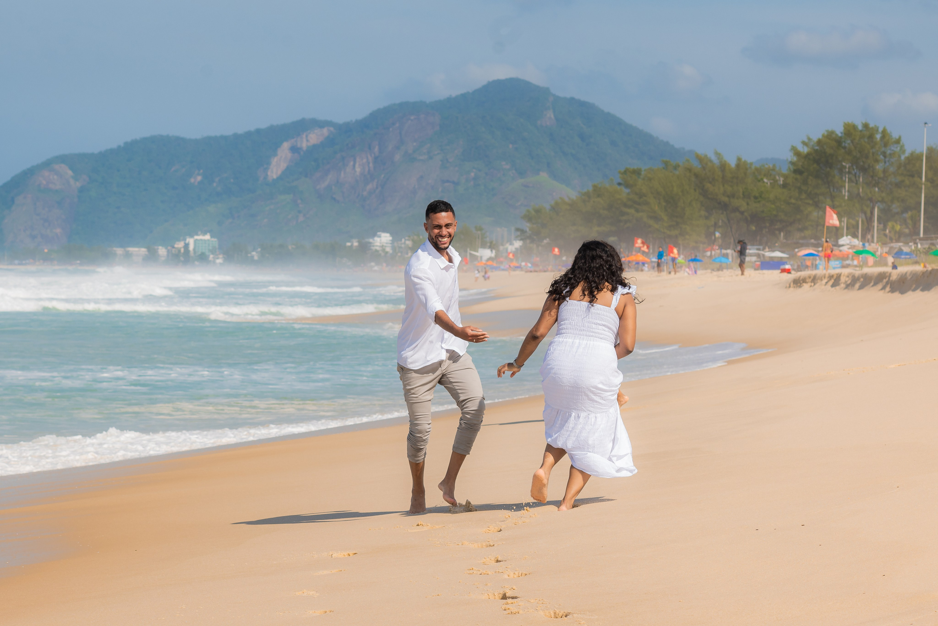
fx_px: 3322
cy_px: 313
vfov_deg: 10.8
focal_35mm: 128
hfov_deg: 16.1
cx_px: 469
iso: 160
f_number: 8
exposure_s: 1/500
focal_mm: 85
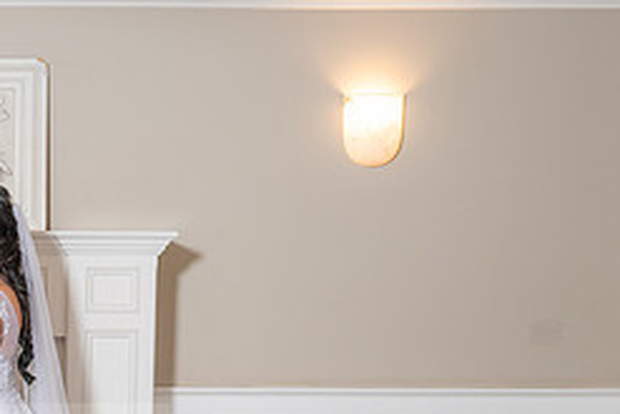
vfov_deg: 15.1
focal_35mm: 88
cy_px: 470
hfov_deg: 21.8
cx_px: -76
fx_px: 1516
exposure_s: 1/160
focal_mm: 32
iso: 640
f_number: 4.5
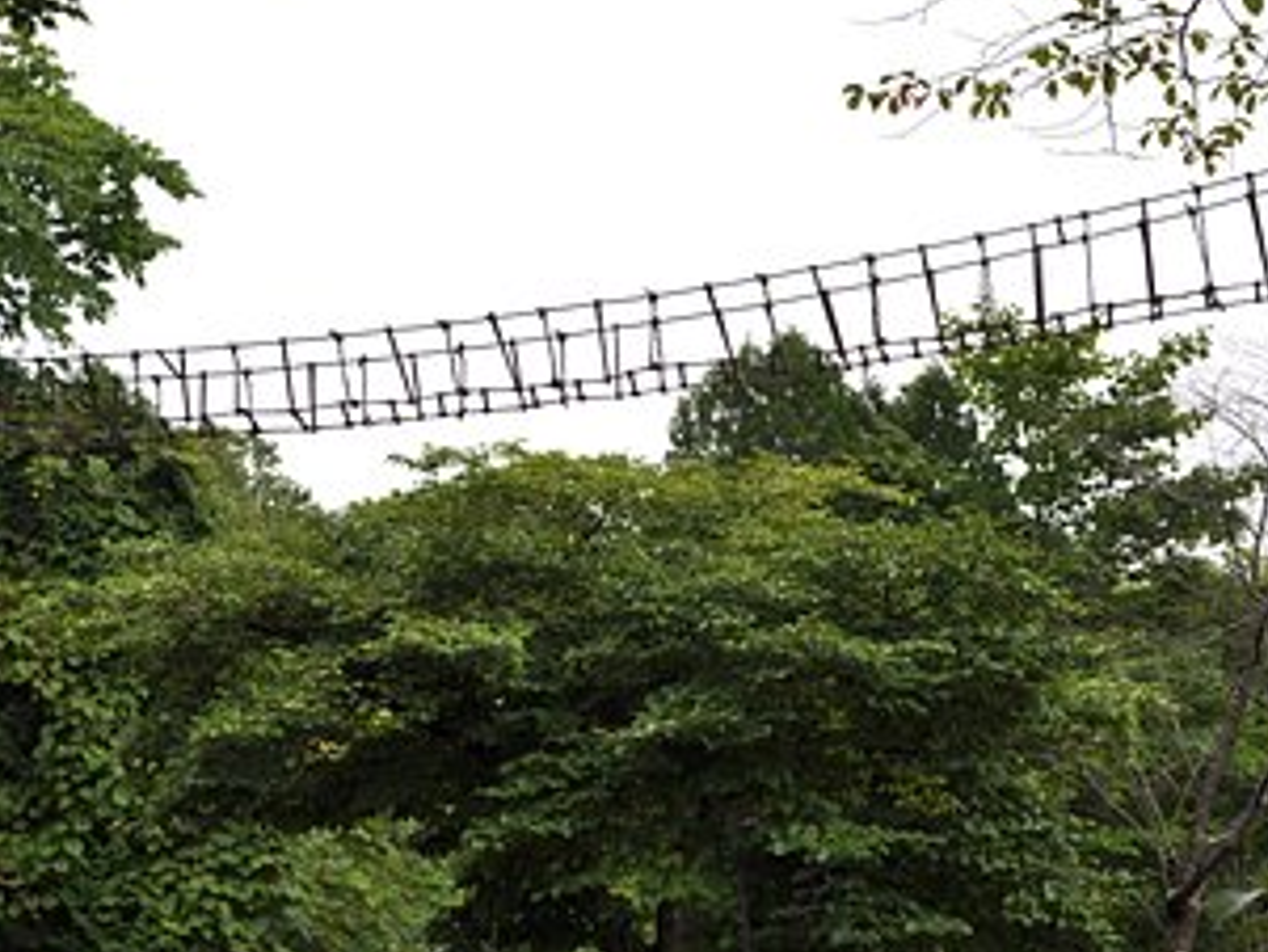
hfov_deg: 19.8
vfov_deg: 15.0
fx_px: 3591
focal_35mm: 98
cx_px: 265
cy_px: 253
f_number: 10
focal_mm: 40
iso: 200
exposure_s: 1/400
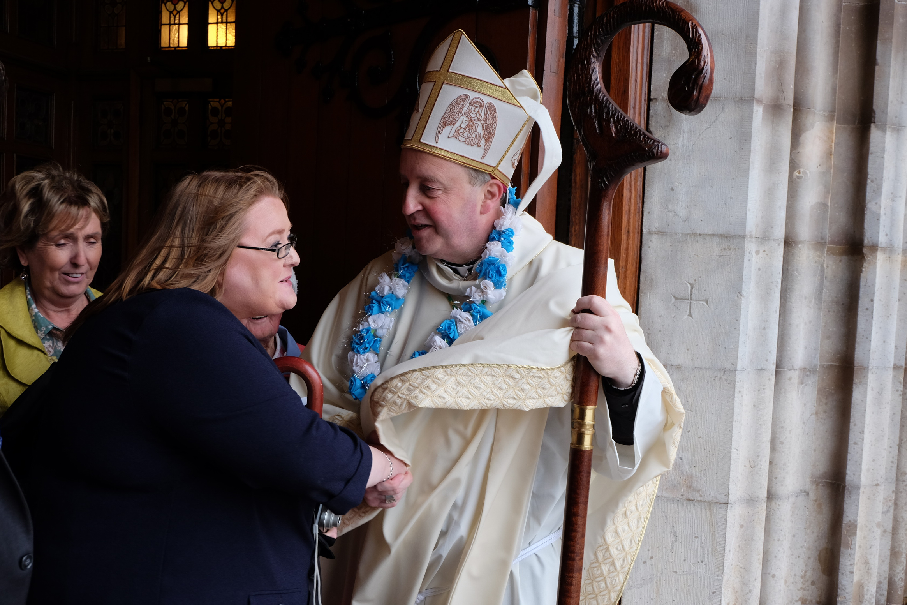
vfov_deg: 38.9
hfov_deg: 55.8
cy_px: 310
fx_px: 857
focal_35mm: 34
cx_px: 467
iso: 400
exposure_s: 1/100
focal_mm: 22.2
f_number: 5
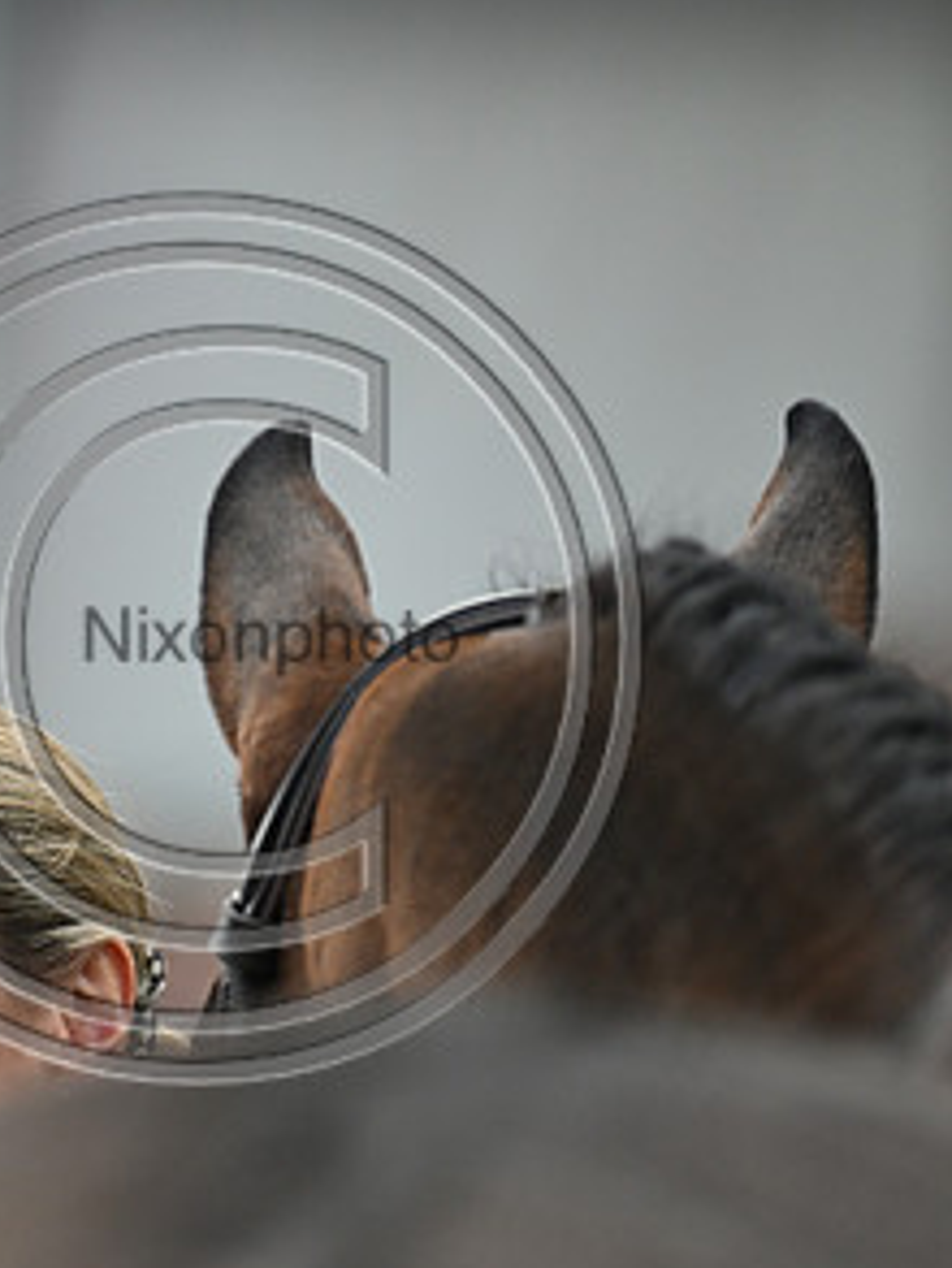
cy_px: 578
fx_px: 25137
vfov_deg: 2.9
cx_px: 147
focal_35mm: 686
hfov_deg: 2.2
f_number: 4.5
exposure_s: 1/1250
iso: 1400
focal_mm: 360
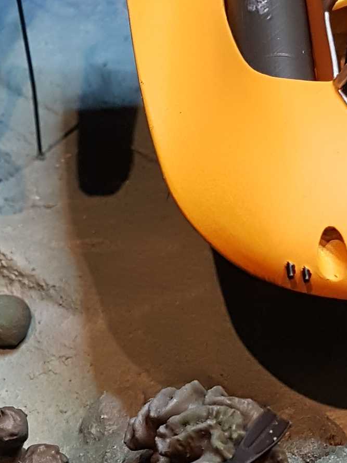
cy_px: 422
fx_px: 1324
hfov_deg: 14.7
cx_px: 340
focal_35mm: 99
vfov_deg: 19.5
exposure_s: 1/100
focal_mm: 4.2
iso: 250
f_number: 1.7
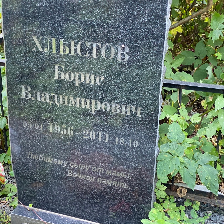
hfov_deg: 27.6
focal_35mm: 62
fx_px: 454
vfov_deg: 27.7
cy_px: 113
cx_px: 75
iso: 160
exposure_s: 1/76
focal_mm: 6
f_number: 2
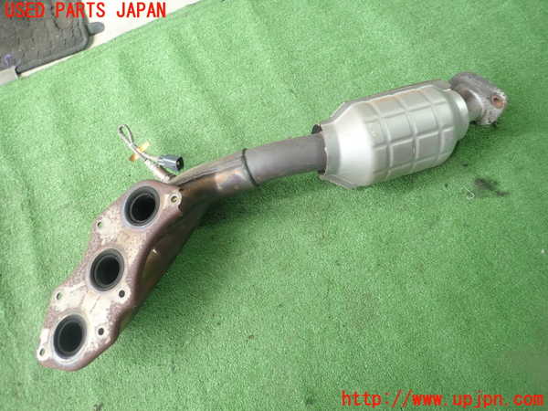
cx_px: 274
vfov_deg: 54.9
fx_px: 396
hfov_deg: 69.4
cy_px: 206
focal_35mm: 25
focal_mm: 4.5
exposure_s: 1/60
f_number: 2
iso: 125
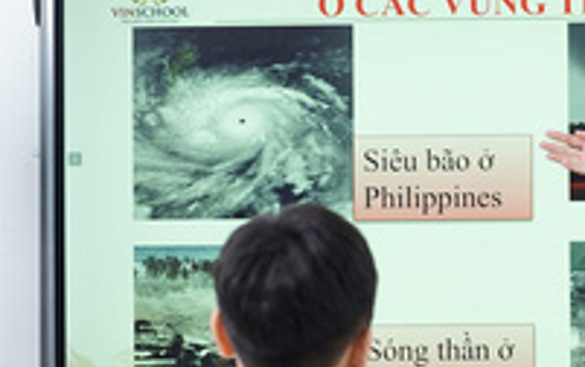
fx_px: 2952
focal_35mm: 185
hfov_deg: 11.3
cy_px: 194
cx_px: 448
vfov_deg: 7.1
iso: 160
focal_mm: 50
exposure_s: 1/160
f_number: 2
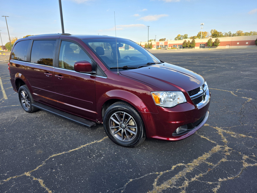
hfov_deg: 73.9
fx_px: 171
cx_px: 128
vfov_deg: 58.9
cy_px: 96
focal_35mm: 23
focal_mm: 6.3
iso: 80
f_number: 1.7
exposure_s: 1/2463
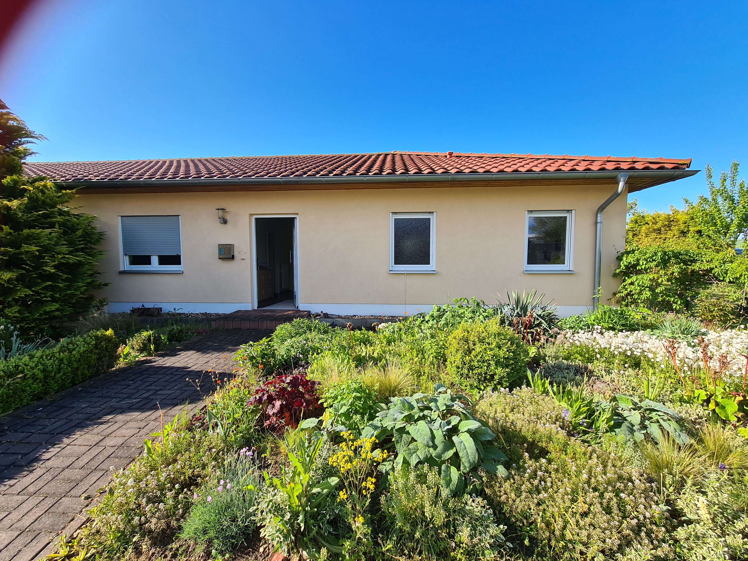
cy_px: 280
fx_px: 281
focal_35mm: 13
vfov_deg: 89.9
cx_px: 374
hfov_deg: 106.2
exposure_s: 1/754
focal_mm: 2.2
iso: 50
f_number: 2.2
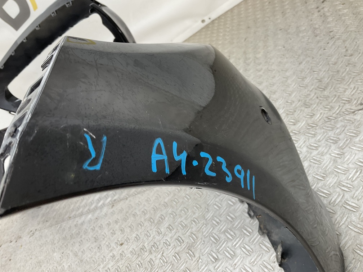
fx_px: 304
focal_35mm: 29
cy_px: 136
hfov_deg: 61.7
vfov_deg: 48.2
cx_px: 182
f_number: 1.8
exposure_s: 1/120
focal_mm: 3
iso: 50
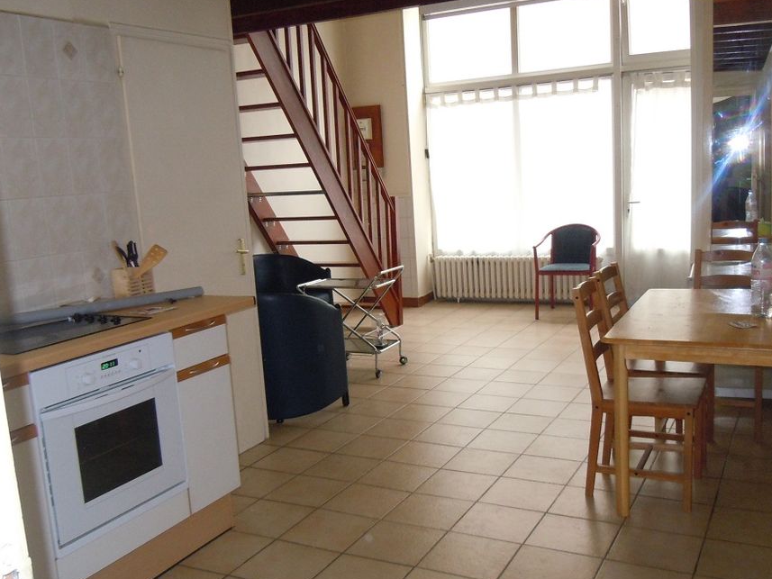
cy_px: 317
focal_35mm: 35
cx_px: 378
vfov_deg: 40.7
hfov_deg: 52.6
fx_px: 781
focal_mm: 5.4
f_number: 3.5
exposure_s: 1/50
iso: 400
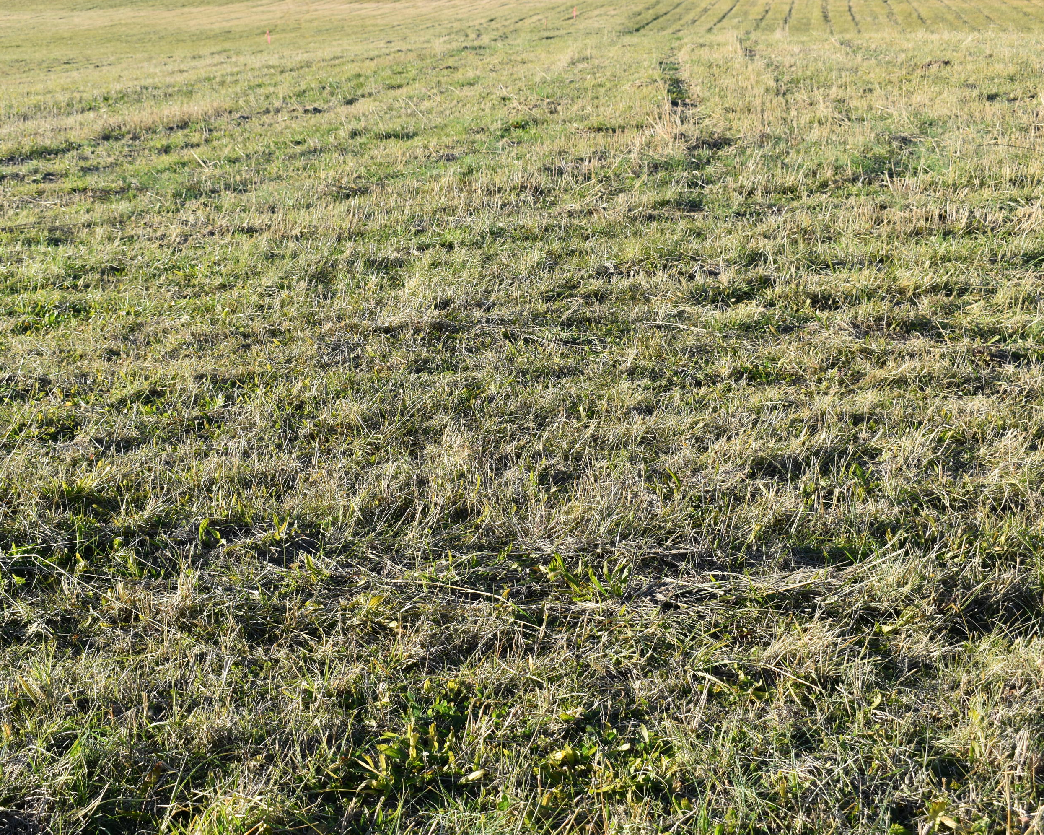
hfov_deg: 35.6
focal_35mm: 53
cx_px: 463
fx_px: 1624
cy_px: 417
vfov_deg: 28.8
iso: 180
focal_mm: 31
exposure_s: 1/250
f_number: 8
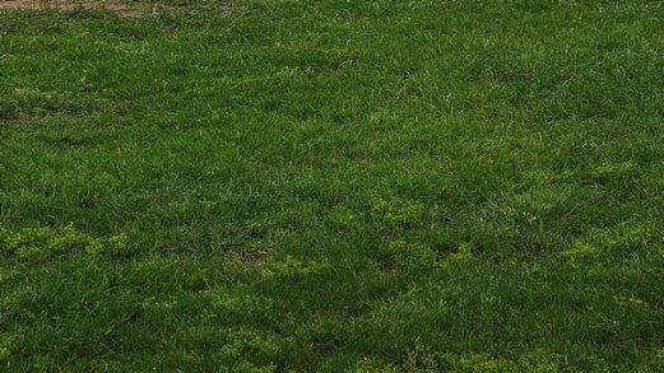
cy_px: -428
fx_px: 2394
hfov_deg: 15.8
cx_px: 233
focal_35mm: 136
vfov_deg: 8.4
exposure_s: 1/500
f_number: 8
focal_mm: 33
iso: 200
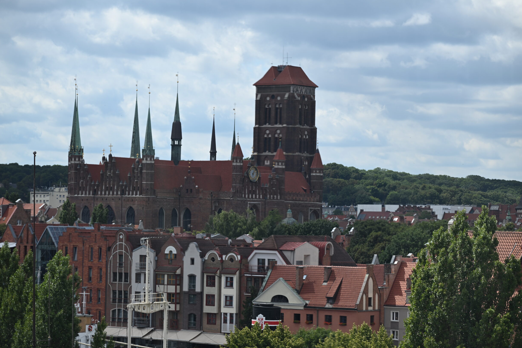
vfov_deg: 10.9
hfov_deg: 16.3
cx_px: 259
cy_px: 172
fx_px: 1827
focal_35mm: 126
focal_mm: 120
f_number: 5.6
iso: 100
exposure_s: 1/500
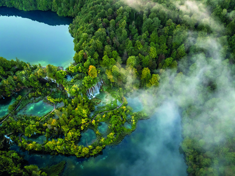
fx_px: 163
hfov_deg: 71.6
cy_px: 88
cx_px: 118
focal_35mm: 24
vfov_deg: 56.8
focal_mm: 12.29
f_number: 3.5
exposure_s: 1/120
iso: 400
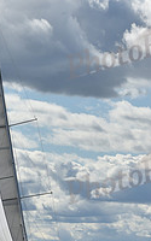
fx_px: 1672
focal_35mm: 254
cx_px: 4
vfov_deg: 8.3
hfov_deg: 5.2
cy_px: 128
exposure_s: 1/640
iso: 250
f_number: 14
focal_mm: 86
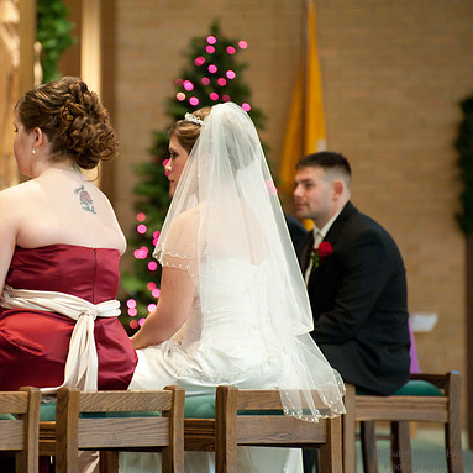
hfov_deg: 5.9
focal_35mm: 296
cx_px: 133
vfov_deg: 5.9
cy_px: 236
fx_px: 4576
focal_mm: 230
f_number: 5.3
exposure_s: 1/50
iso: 5000
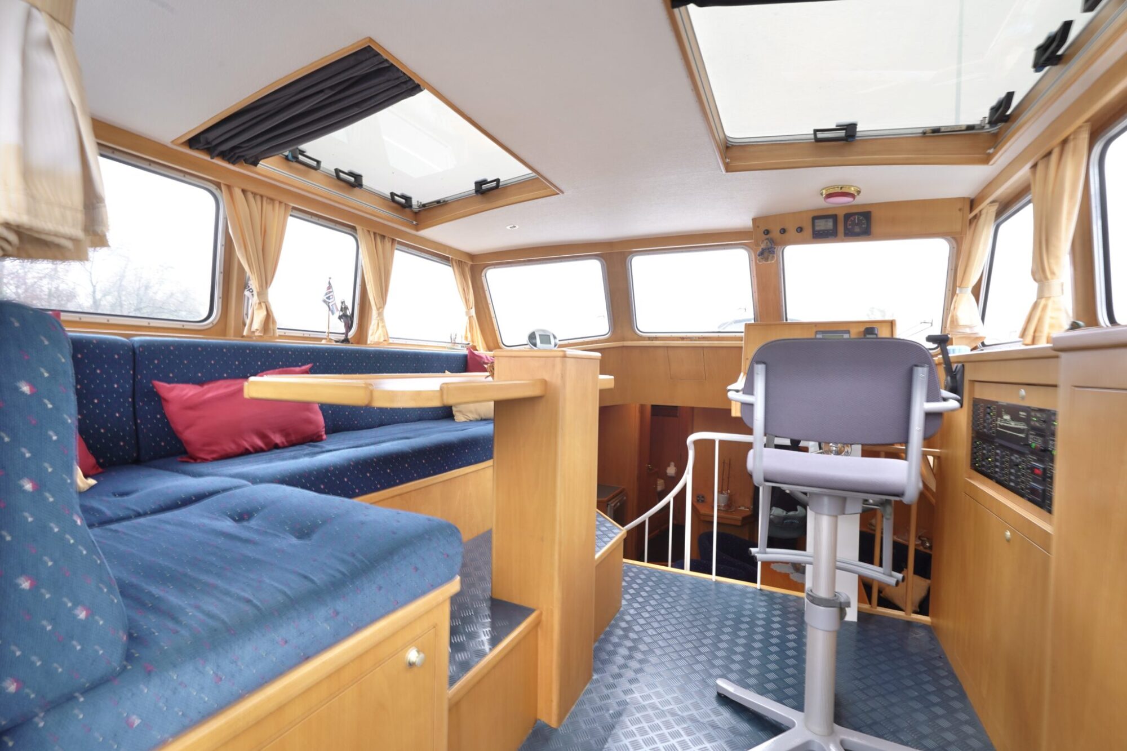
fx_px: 501
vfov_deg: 73.7
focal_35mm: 16
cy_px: 376
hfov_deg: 96.7
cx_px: 564
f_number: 14
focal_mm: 16
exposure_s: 1
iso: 160
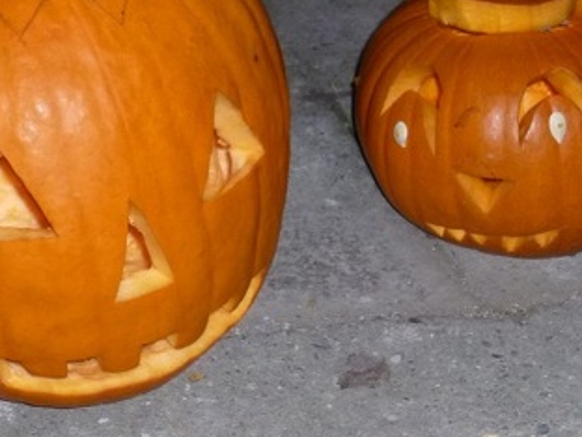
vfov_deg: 9.9
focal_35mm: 150
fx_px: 2522
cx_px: 334
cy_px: 194
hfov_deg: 13.2
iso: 250
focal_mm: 10.5
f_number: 4
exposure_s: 1/40
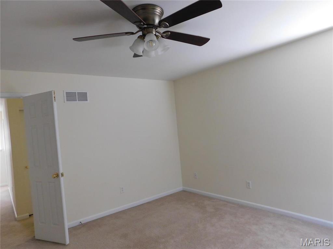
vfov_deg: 58.9
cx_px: 166
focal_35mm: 23
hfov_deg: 73.9
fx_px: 221
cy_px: 124
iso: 320
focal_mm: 4
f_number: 3
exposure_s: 1/30
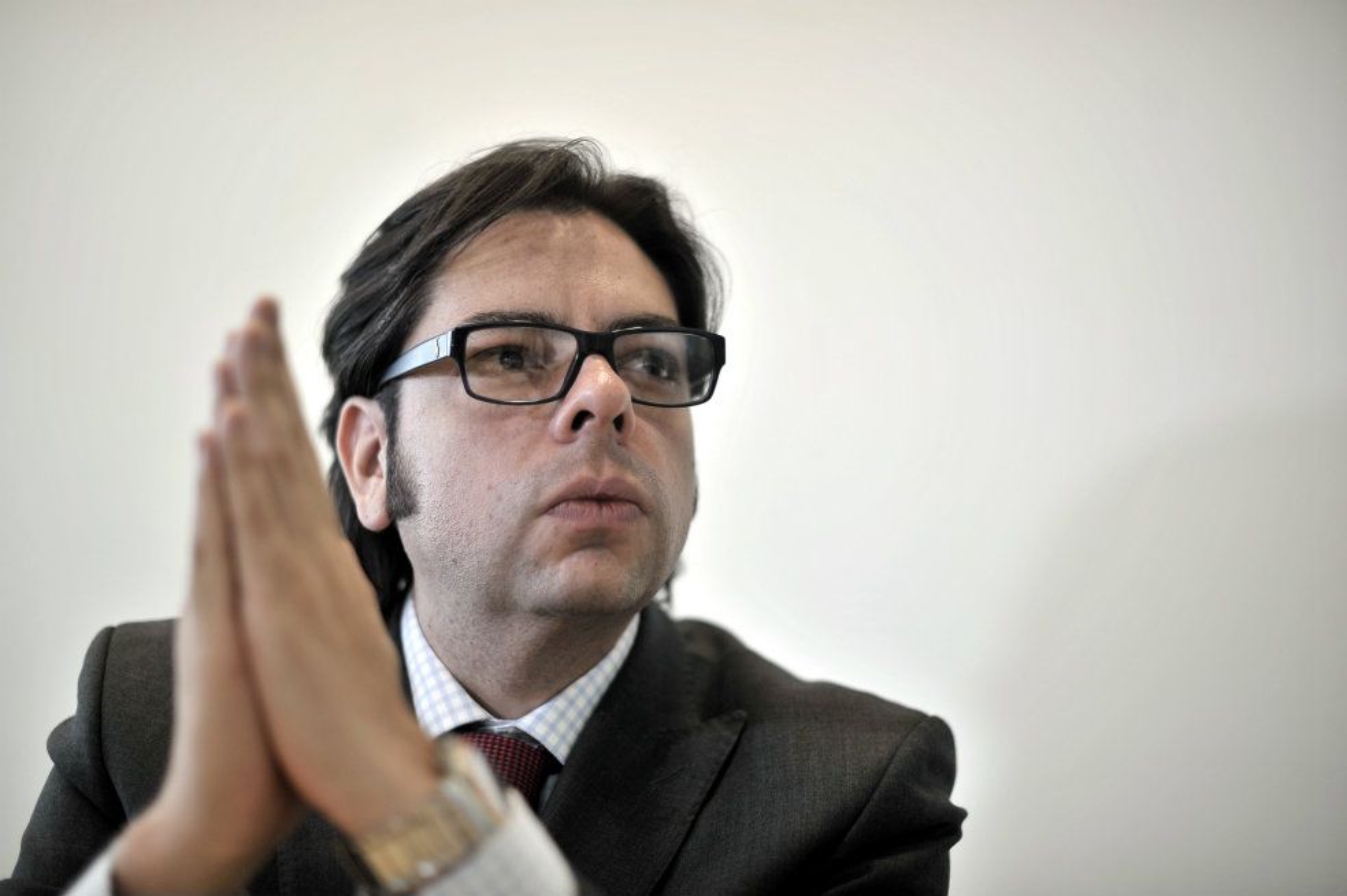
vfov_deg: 27.0
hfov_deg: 39.6
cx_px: 674
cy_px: 448
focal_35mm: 50
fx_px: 1870
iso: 400
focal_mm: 50
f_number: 1.8
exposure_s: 1/400
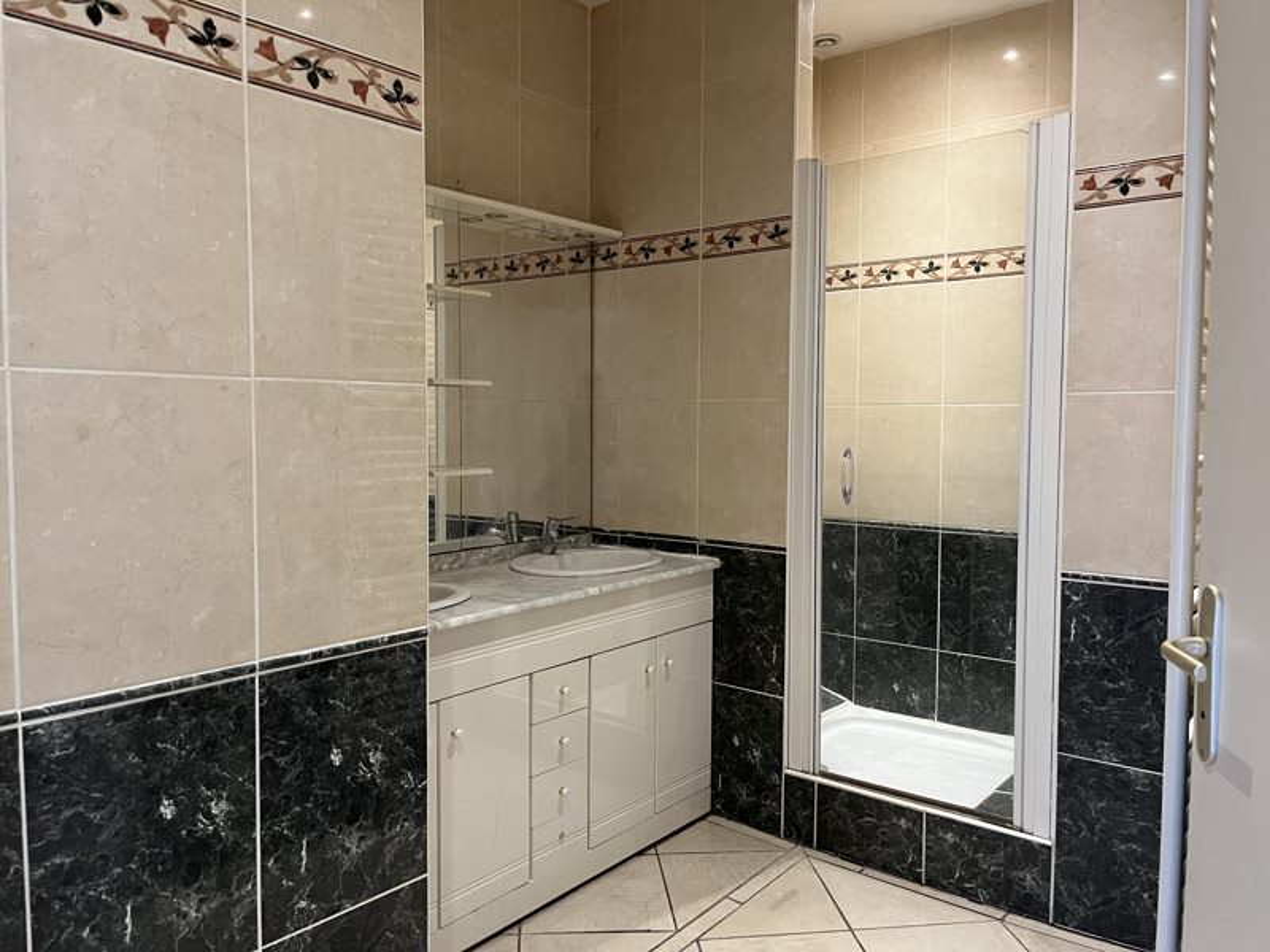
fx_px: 954
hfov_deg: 67.3
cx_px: 635
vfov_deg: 53.1
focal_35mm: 26
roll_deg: +0.3
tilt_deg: -3.5
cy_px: 476
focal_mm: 5.1
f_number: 1.6
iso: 320
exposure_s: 1/50
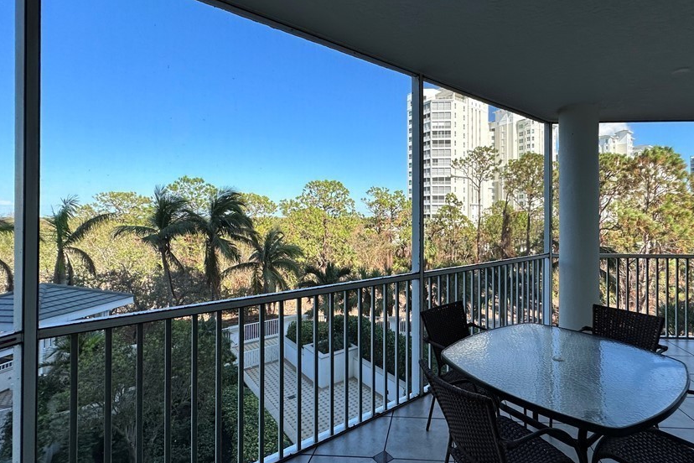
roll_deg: -0.4
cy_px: 214
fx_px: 347
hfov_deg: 89.0
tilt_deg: +0.4
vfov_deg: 67.3
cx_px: 413
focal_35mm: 18
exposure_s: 1/882
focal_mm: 2.22
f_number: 2.2
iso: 40
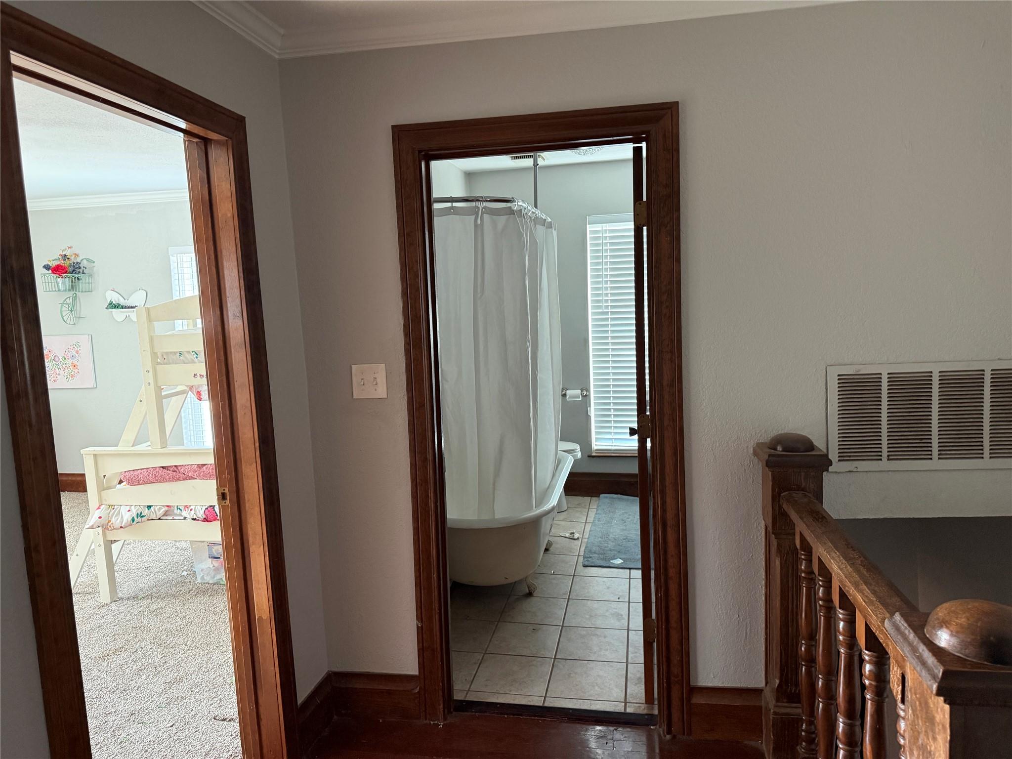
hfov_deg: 71.6
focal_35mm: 24
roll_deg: +2.2
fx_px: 702
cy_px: 380
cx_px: 506
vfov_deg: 56.8
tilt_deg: -4.2
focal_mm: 6.76
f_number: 1.78
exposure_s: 1/60
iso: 400
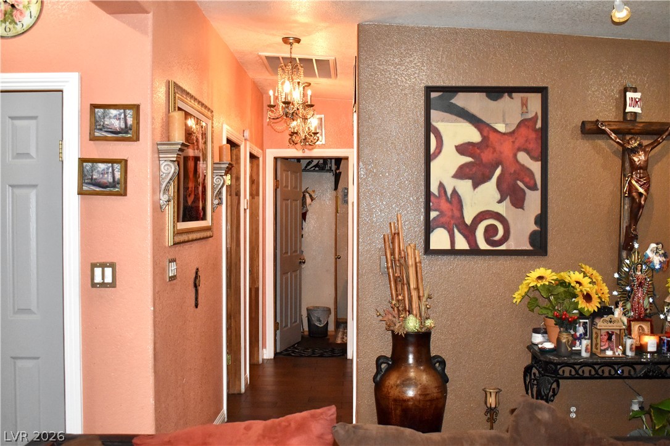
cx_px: 335
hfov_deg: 51.3
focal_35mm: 38
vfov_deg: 35.5
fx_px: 698
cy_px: 223
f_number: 4
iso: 4000
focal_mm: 25
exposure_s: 1/60
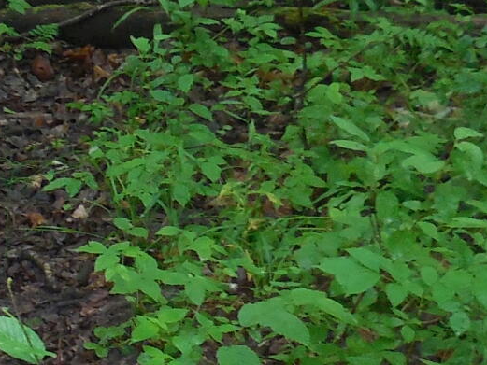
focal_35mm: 144
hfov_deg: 13.6
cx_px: 106
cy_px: 295
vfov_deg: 10.3
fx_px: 2026
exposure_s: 1/30
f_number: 3.1
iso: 220
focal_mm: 4.5
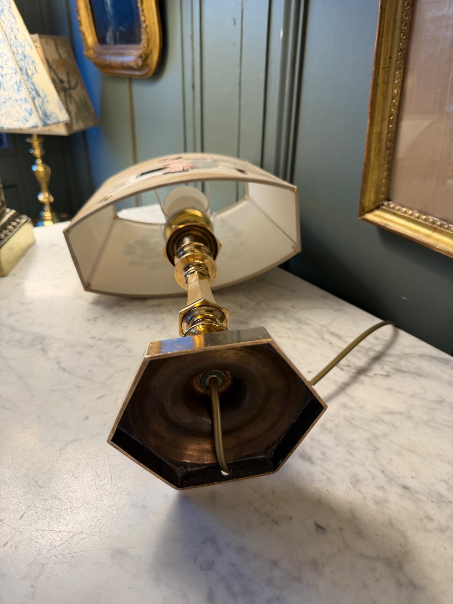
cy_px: 302
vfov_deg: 71.6
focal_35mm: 24
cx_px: 226
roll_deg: -1.1
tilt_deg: -28.9
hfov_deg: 56.8
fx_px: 419
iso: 125
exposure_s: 1/50
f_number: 1.78
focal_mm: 6.76
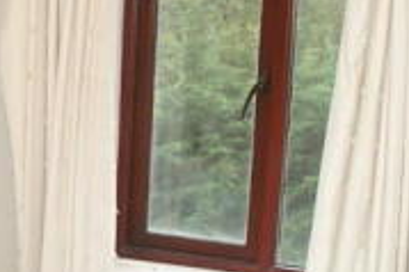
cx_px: -30
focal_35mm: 99
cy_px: 217
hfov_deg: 19.8
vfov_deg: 13.7
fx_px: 1124
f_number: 3.5
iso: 400
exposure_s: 1/60
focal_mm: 18
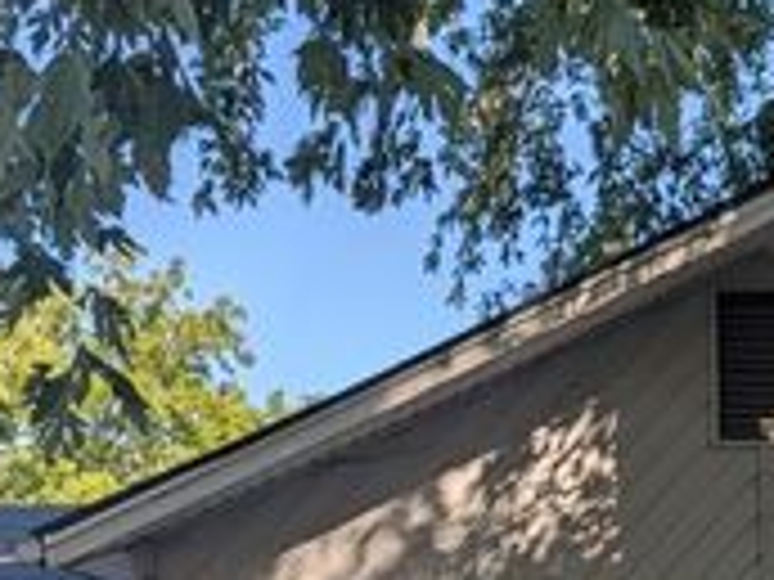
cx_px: 536
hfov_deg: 28.7
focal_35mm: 67
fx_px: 1498
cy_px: 677
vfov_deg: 20.6
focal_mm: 5.28
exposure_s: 1/454
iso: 17
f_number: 1.7
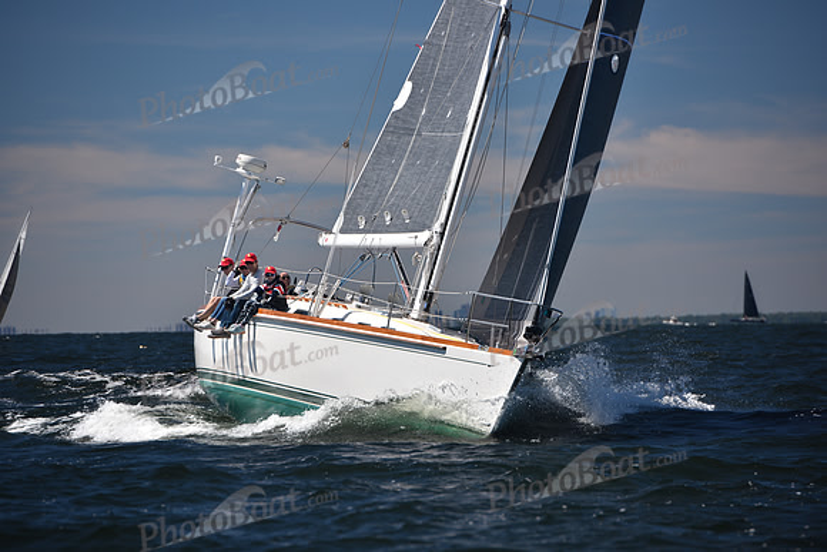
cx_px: 414
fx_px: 4595
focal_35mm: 200
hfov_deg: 10.3
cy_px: 276
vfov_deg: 6.9
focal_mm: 200
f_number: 4.5
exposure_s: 1/1000
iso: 200
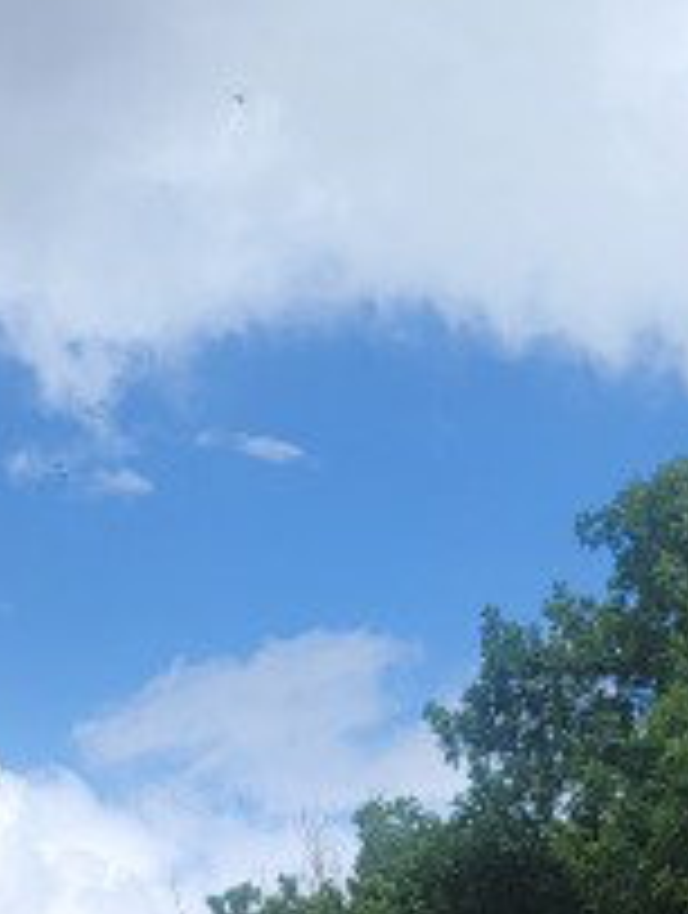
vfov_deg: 17.6
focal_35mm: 96
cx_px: 396
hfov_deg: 15.4
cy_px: 1497
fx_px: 2536
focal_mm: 6.7
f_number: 1.8
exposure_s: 1/820
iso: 16
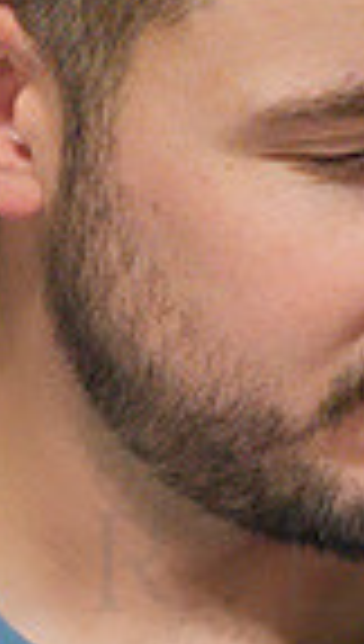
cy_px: 770
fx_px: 6298
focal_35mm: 369
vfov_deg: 5.8
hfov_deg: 3.3
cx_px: 663
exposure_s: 1/200
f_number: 4.5
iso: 3200
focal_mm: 87
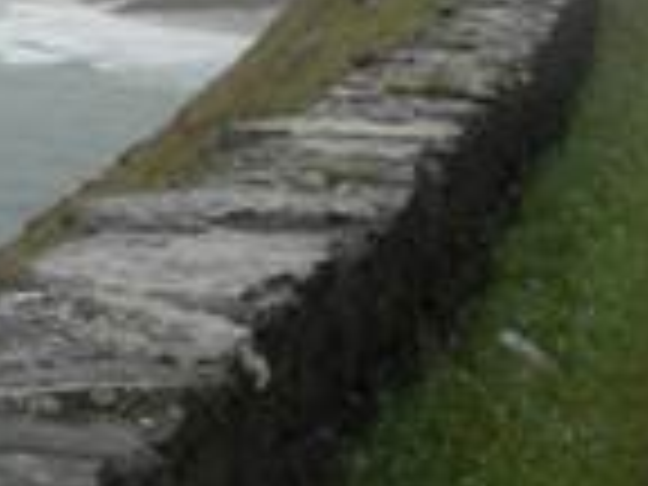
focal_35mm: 120
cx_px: 162
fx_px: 2246
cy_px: 9
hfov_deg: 16.3
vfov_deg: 12.2
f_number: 5.4
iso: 64
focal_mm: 7.5
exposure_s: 1/243
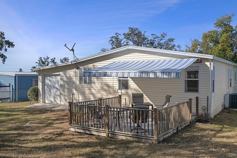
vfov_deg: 37.8
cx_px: 117
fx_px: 230
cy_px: 81
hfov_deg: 54.4
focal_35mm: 35
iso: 320
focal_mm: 33
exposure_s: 1/250
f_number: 8
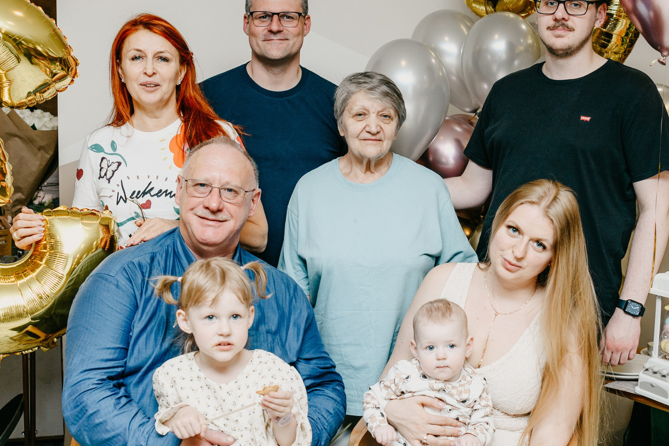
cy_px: 241
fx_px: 929
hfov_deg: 39.6
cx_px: 345
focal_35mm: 50
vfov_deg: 27.0
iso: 125
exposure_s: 1/160
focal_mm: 26
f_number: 3.5
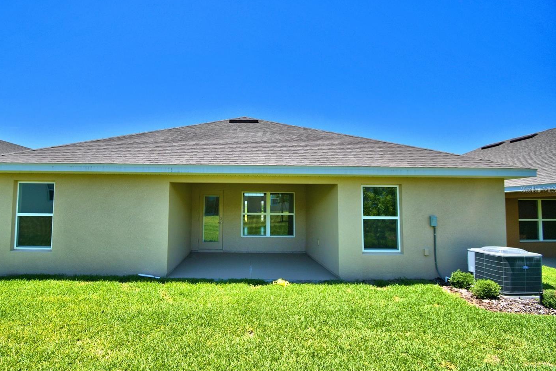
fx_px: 263
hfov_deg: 92.8
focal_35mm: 17
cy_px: 189
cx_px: 243
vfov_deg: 70.4
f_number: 4.5
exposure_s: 1/1000
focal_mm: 10
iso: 100
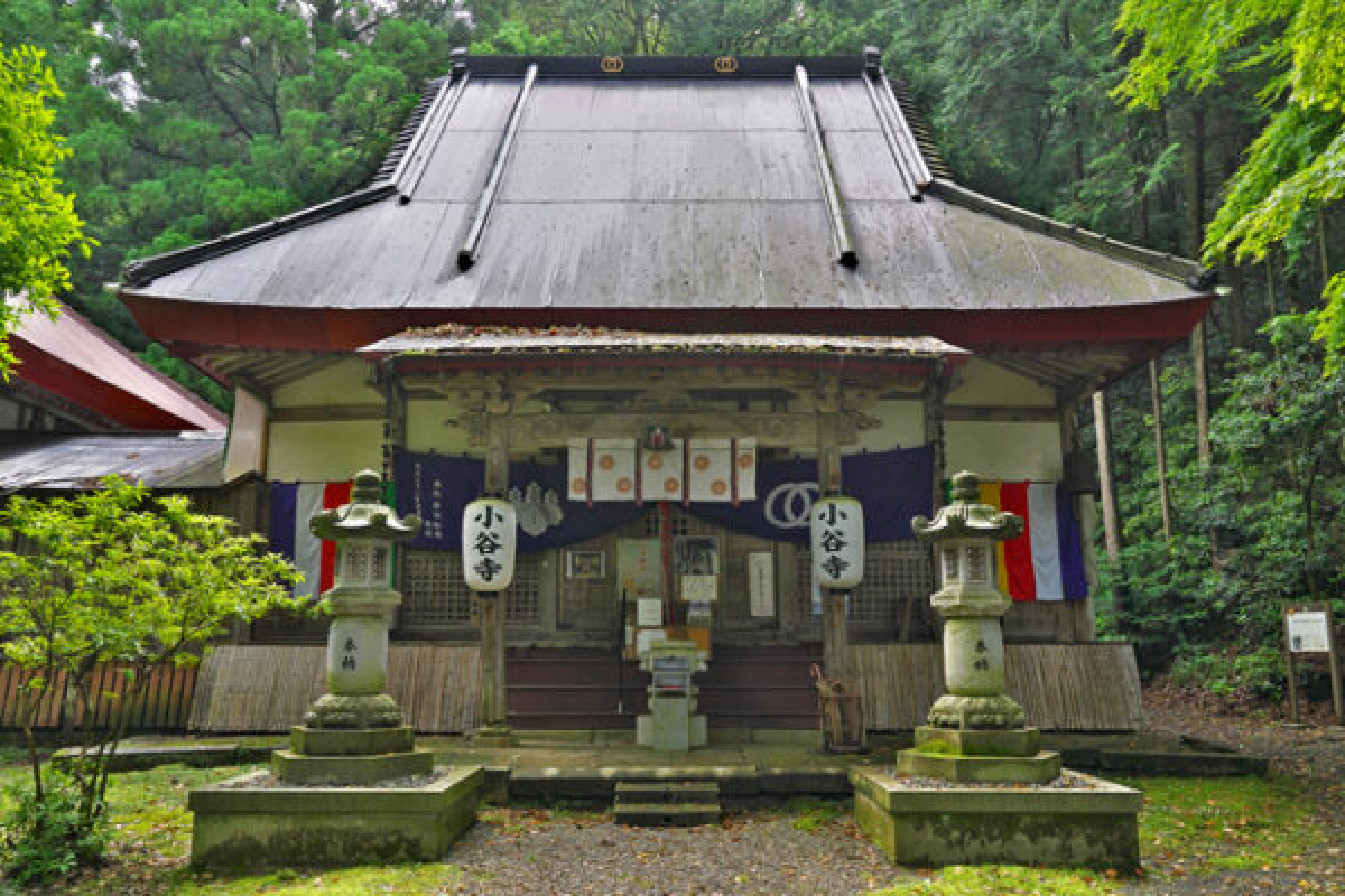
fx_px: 1083
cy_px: 448
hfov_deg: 63.7
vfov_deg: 45.0
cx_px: 672
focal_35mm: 29
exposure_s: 1/80
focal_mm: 29
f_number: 10
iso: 320
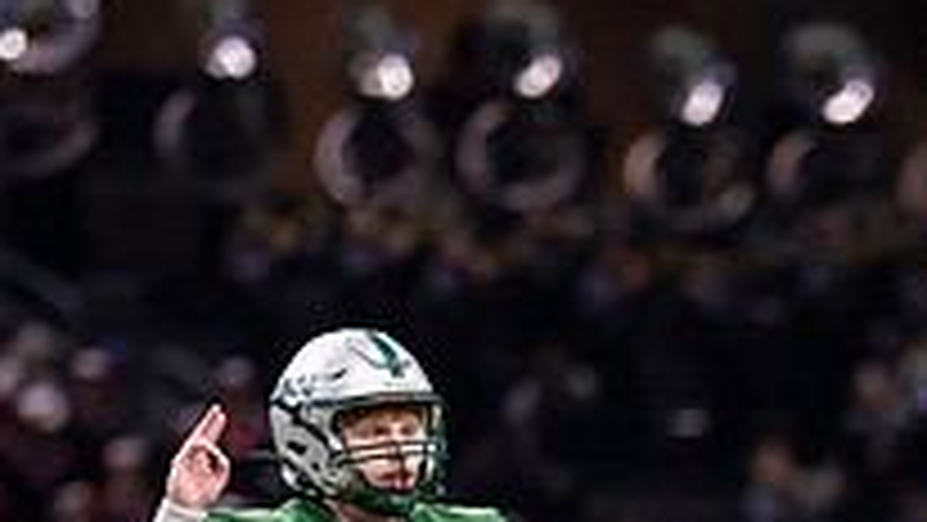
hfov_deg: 3.2
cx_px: 1109
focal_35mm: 675
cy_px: 1122
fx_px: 16596
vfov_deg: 1.8
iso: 1000
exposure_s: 1/1600
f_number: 1.8
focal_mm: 135
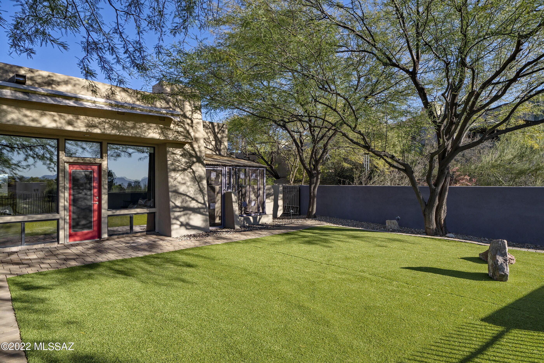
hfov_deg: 86.9
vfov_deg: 64.5
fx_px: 287
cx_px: 272
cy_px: 182
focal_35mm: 19
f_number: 9
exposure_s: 1/160
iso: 100
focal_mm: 19
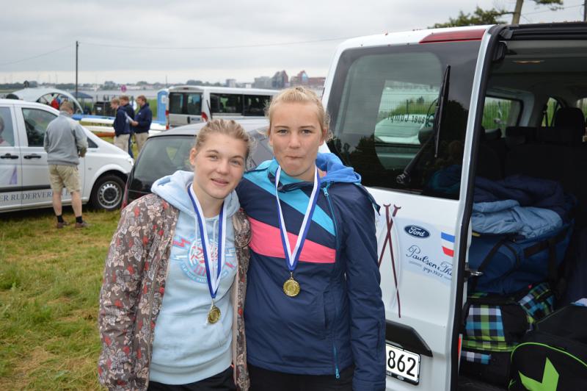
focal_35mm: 36
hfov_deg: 53.2
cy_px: 196
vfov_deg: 36.8
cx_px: 294
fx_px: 587
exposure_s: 1/160
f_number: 4
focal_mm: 24
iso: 100
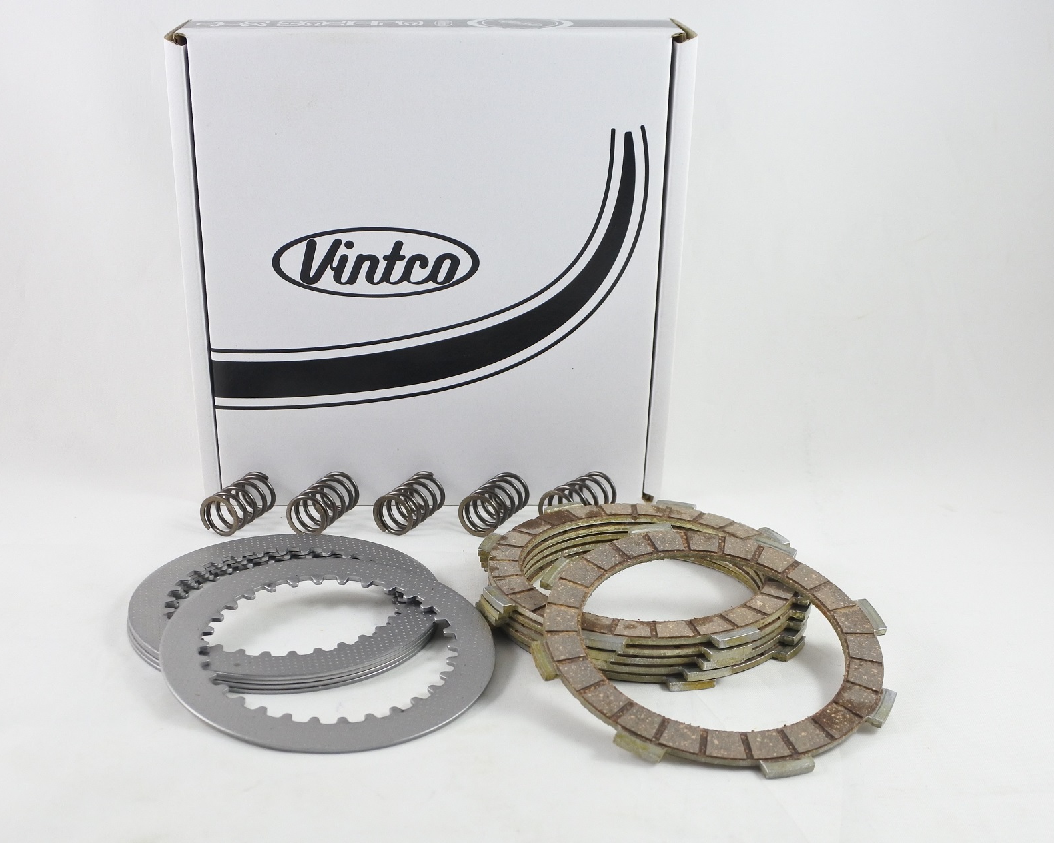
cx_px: 463
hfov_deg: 52.7
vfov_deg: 43.4
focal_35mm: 34
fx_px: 1061
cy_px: 419
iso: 450
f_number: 3.8
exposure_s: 1/125
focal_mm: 11.4
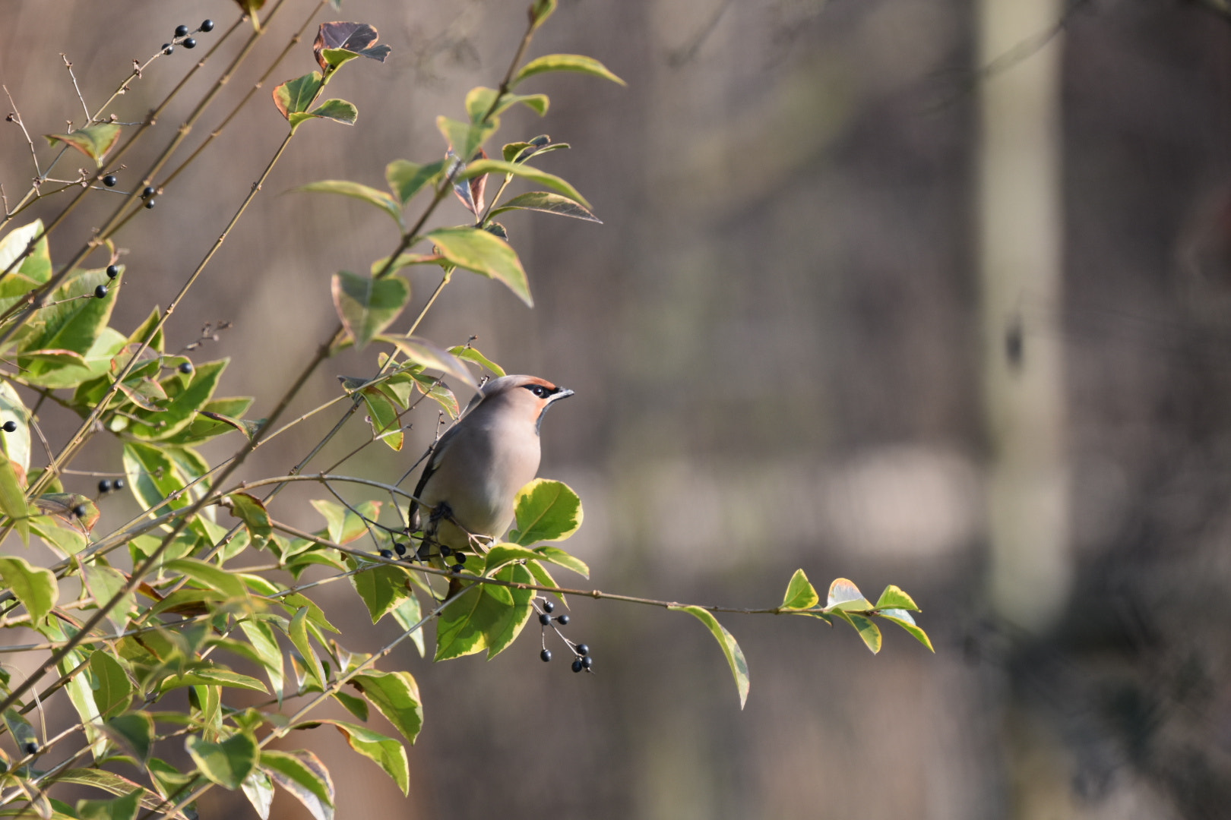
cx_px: 616
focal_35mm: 660
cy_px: 410
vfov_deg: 2.1
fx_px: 22567
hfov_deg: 3.1
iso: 400
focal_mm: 440
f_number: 6
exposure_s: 1/350
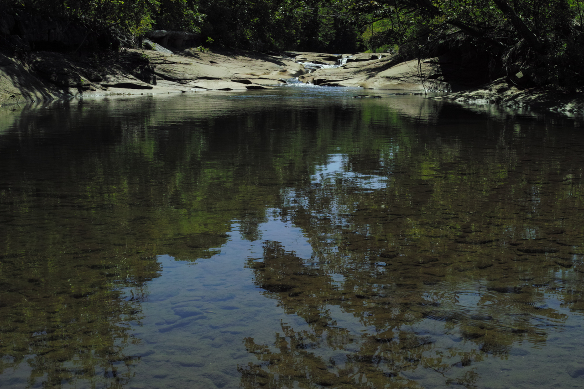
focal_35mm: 45
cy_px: 194
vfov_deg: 29.9
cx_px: 292
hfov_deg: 43.6
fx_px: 730
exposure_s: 1/160
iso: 200
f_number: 16
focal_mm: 30
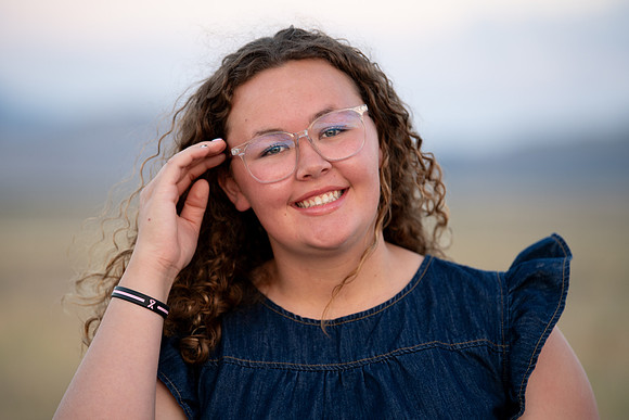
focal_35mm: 171
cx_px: 297
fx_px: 2986
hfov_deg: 12.0
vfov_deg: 8.0
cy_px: 217
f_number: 2.8
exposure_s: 1/100
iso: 250
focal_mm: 160
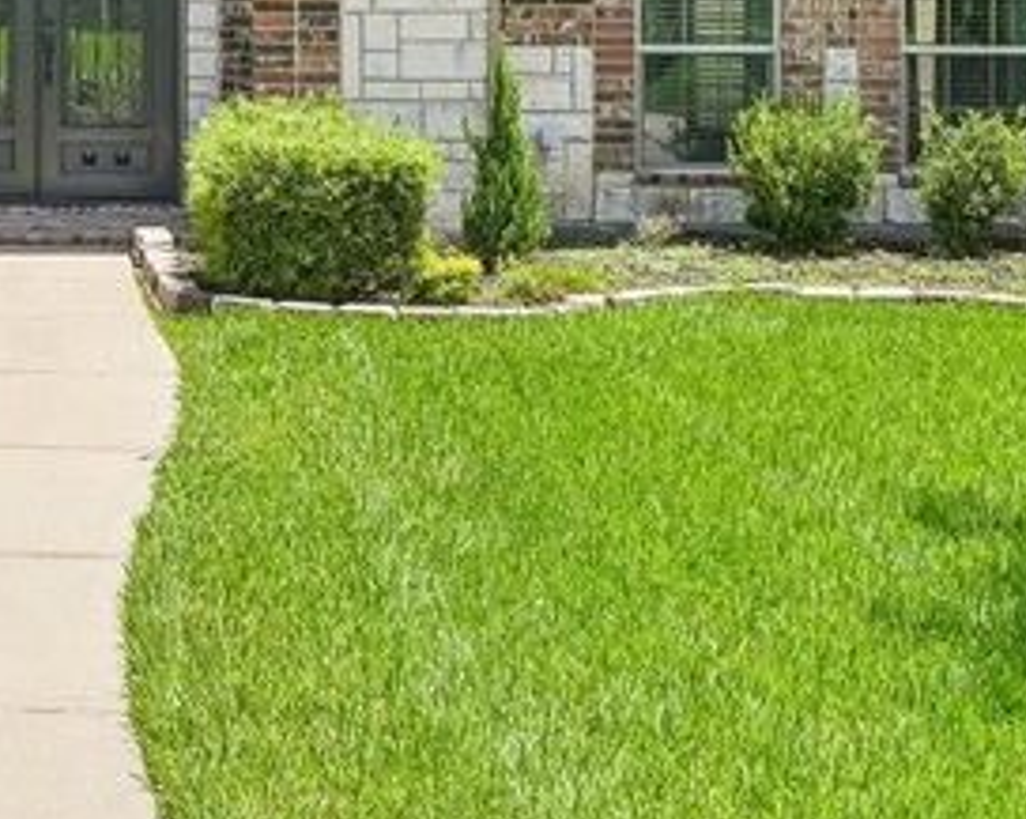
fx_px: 3003
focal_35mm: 99
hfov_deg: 19.0
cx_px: 87
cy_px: -443
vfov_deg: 14.4
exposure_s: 1/750
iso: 400
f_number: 8
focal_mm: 28
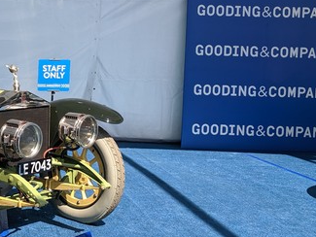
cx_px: -37
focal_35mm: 64
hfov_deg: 27.5
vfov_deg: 22.9
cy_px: 106
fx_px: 584
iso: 50
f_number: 2
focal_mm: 4.67
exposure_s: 1/969
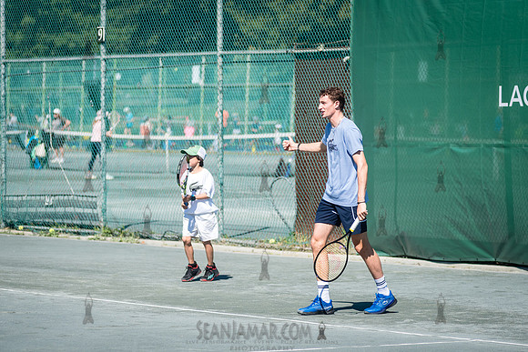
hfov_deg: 10.8
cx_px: 291
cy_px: 141
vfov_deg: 7.2
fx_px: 2789
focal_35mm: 190
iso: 200
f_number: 4
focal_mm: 135
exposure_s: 1/2000
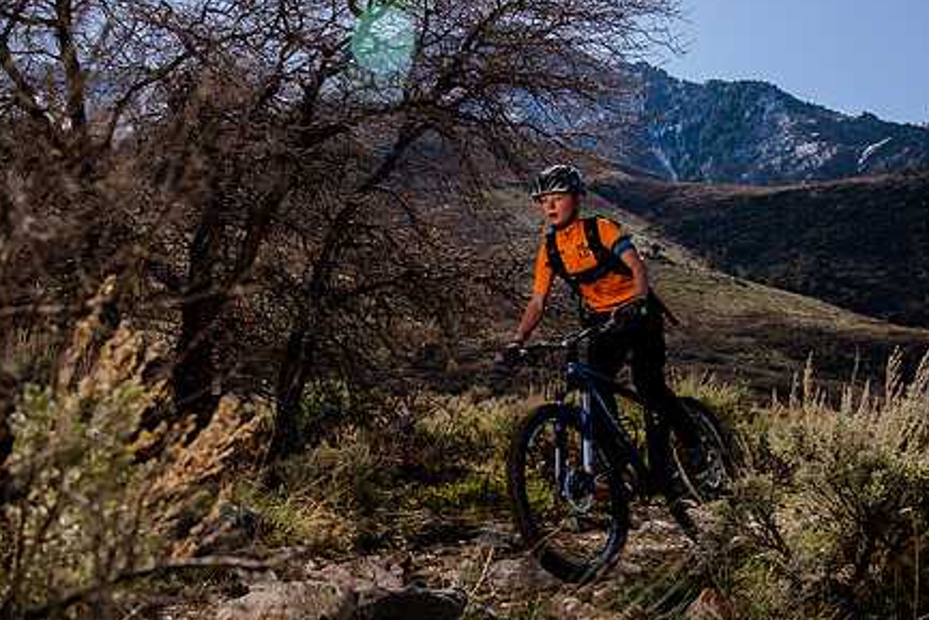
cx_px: 331
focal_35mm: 47
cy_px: 261
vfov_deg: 28.6
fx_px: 1213
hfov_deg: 41.5
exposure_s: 1/640
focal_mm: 30
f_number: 6.3
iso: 160
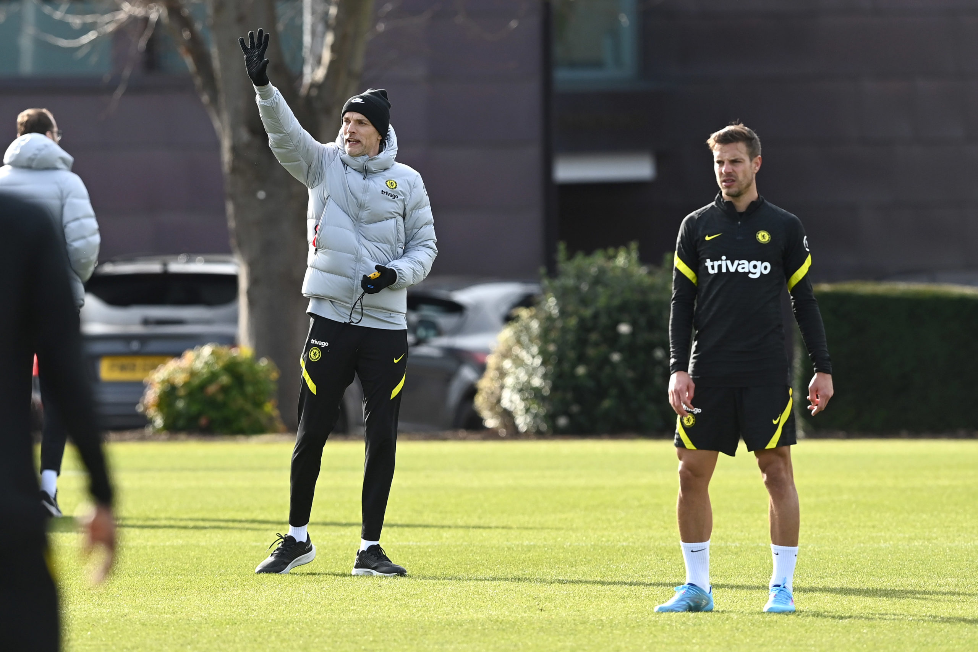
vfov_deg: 3.4
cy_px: 326
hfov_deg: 5.2
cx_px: 489
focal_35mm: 400
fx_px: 10866
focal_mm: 400
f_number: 4.5
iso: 640
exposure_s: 1/1600
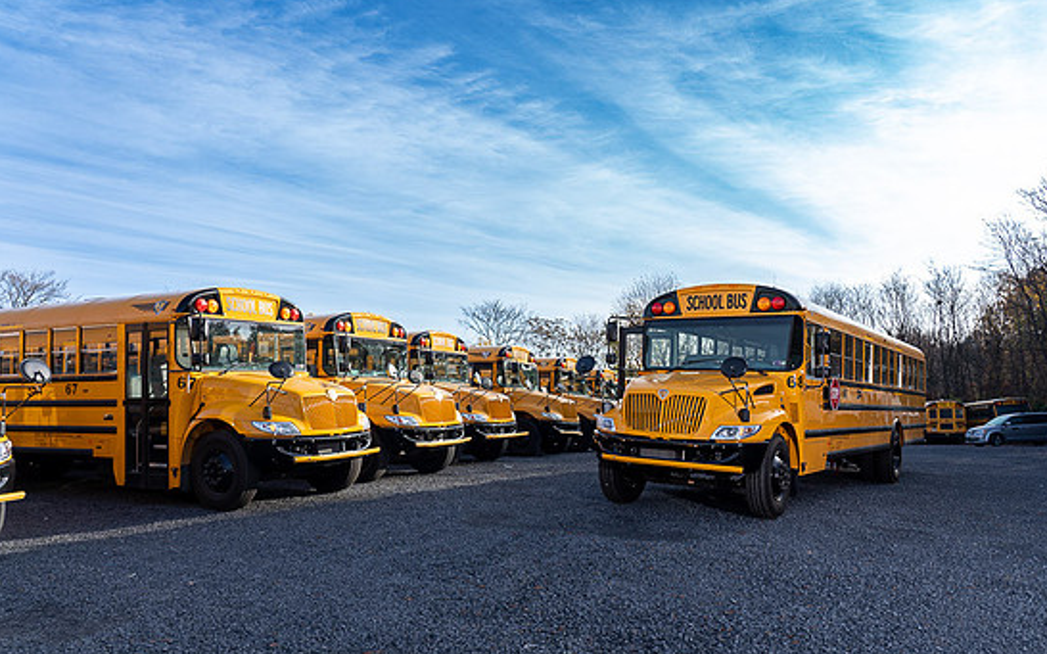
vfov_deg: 47.6
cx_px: 535
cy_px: 342
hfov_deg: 70.4
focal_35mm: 26
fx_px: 742
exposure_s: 1/250
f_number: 5.6
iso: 125
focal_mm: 24
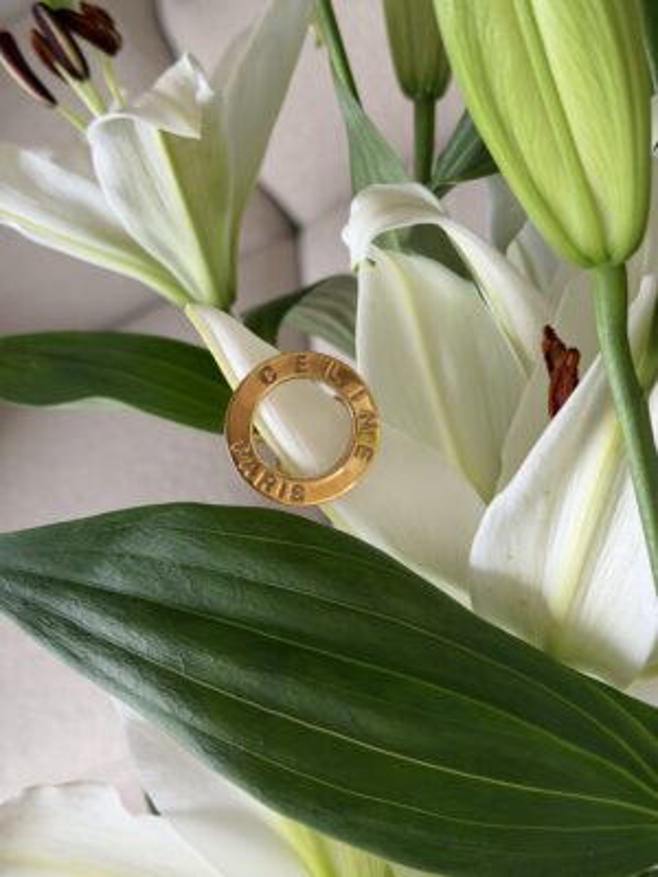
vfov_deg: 39.7
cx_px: 329
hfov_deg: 30.3
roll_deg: +41.6
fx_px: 1217
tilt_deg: -40.5
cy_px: 438
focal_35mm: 48
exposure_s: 1/113
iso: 100
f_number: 1.78
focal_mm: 6.76
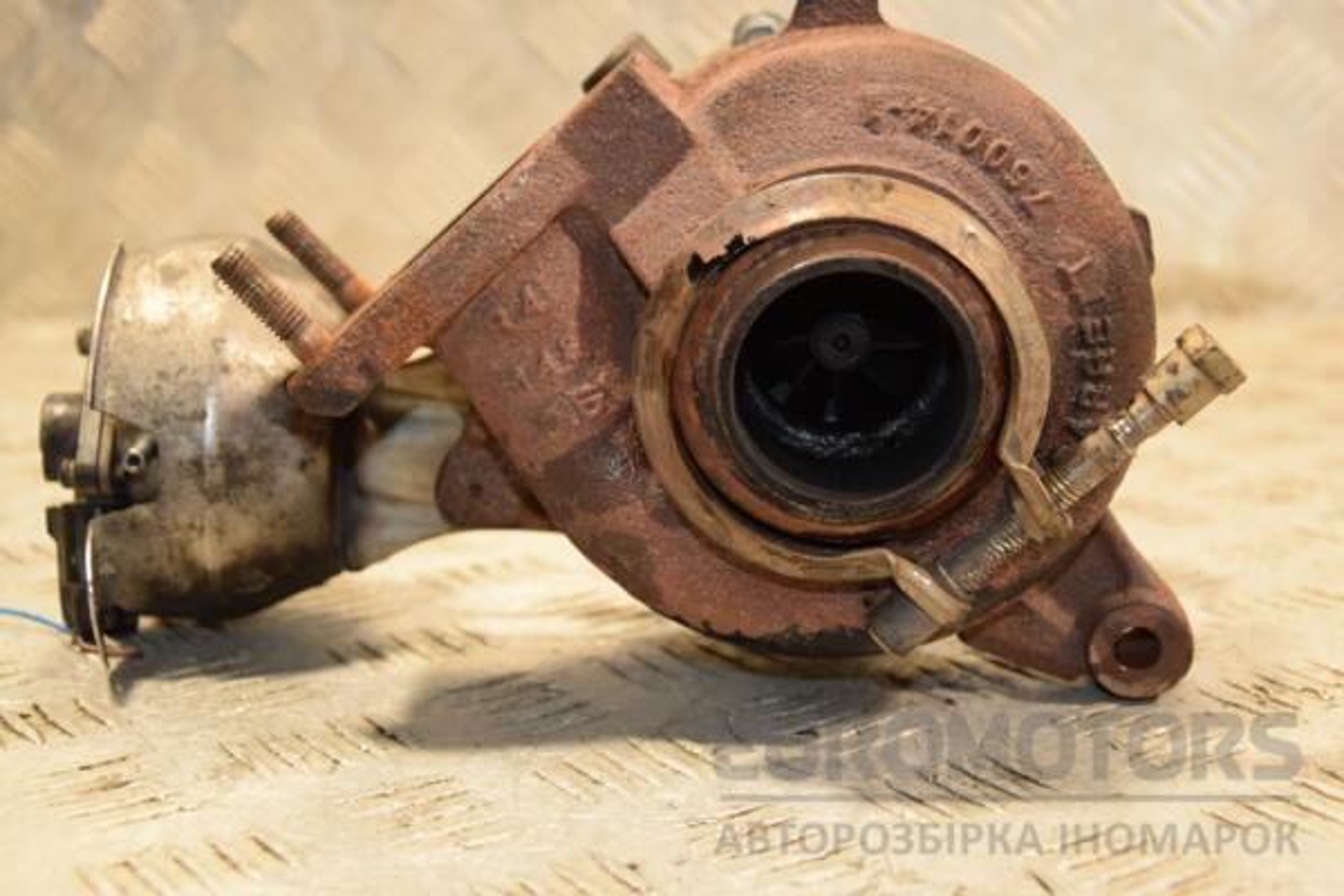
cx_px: 672
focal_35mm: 68
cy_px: 448
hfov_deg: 29.9
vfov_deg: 20.2
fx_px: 2520
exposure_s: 1/100
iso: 800
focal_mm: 45
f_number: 4.8
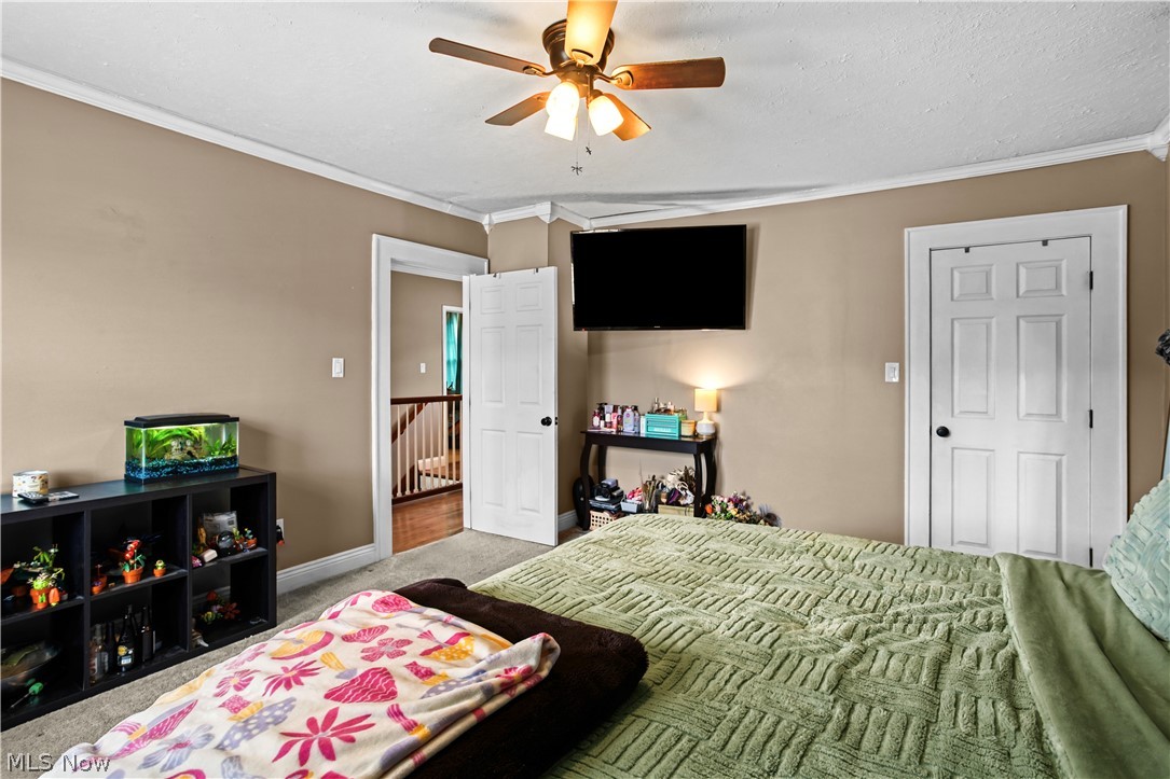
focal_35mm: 17
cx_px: 585
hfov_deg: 93.3
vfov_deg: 70.4
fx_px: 552
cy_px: 390
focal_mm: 17
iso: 500
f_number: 8
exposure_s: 1
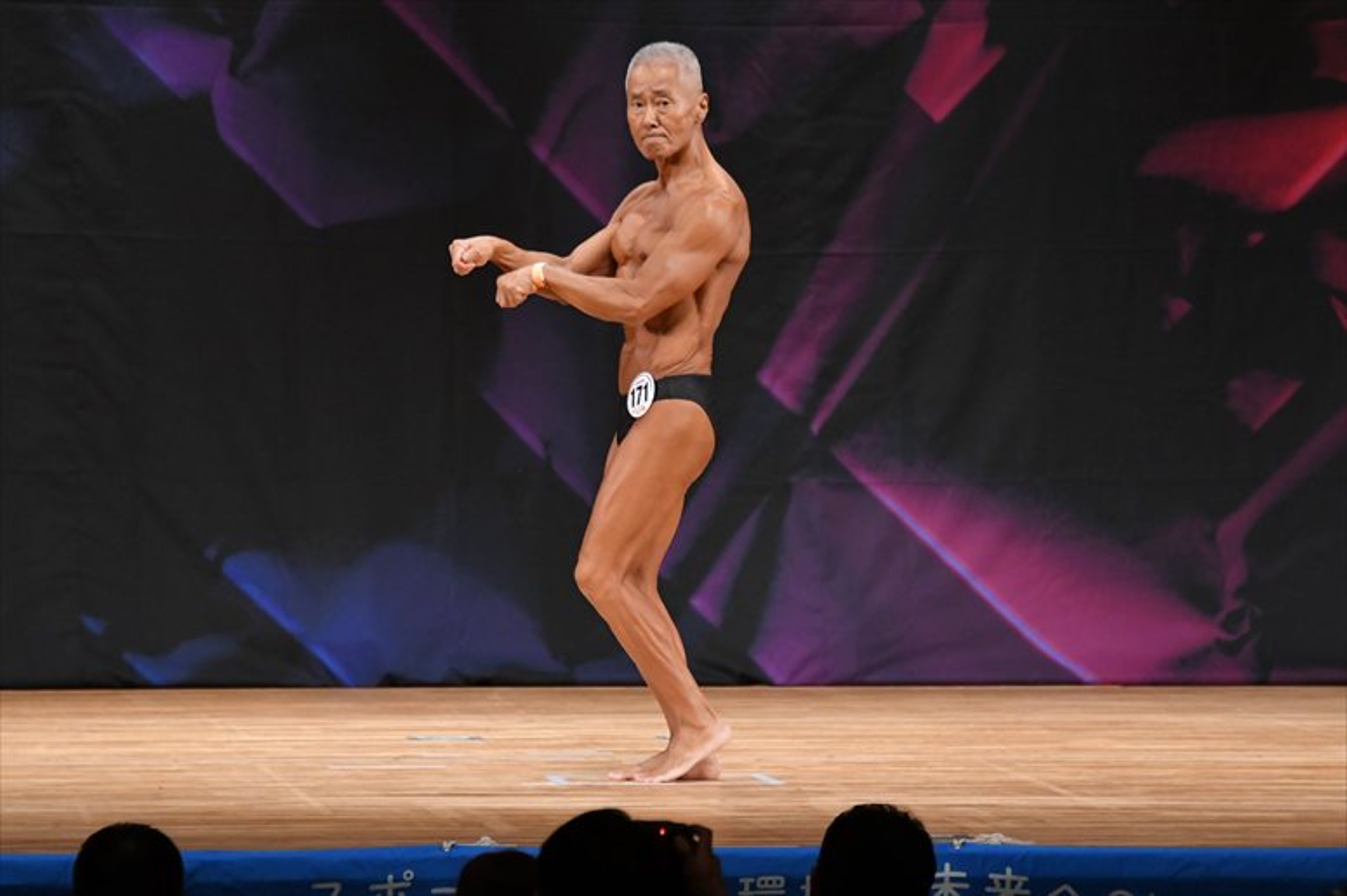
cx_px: 674
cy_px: 448
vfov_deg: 5.1
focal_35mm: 270
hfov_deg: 7.6
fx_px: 10098
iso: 3200
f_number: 5.6
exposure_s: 1/400
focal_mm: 180
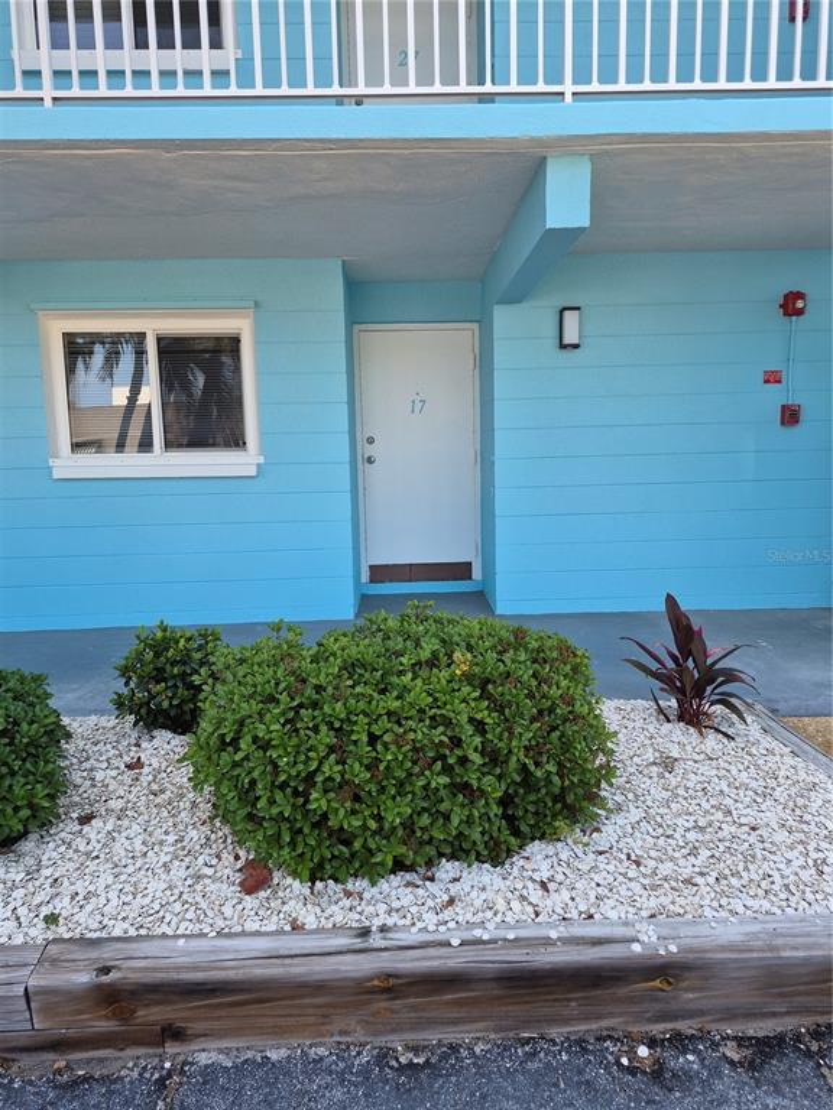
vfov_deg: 73.9
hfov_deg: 58.9
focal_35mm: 23
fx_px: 738
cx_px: 416
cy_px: 555
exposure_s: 1/722
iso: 80
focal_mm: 5.4
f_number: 1.8
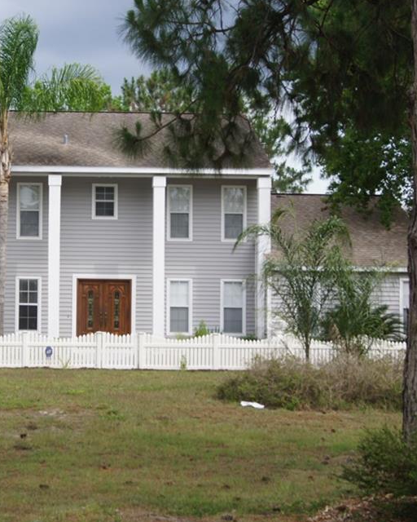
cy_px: 250
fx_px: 1215
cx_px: 72
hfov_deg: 19.2
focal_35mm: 79
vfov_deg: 24.2
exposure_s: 1/80
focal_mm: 35
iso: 100
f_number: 11
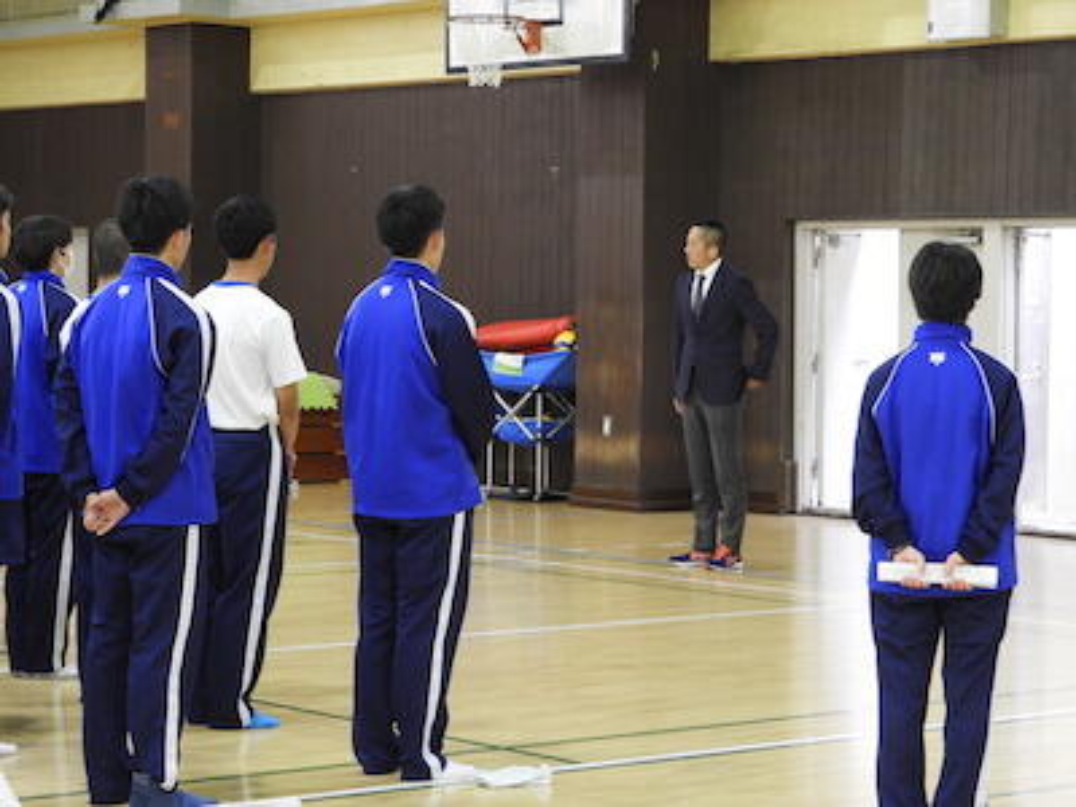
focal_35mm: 105
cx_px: 538
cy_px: 404
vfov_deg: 14.1
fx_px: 3264
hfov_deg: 18.7
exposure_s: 1/15
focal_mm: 18.8
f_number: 4.8
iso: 500
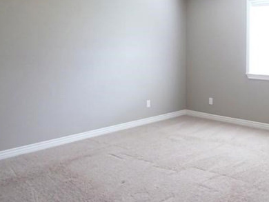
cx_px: 181
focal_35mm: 41
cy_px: 61
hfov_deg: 45.0
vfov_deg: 34.7
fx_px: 319
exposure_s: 1/60
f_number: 3.3
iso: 250
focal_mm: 4.3
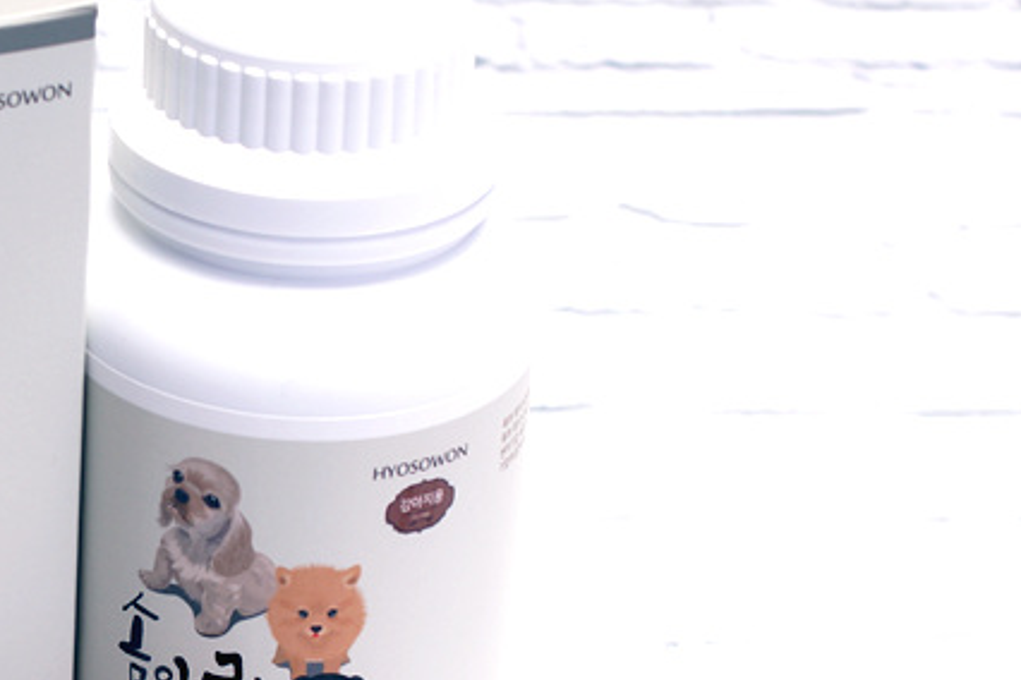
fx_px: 3493
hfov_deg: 16.3
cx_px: 41
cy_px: 523
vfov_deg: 11.1
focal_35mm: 123
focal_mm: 35
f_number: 6.3
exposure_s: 1/160
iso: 80
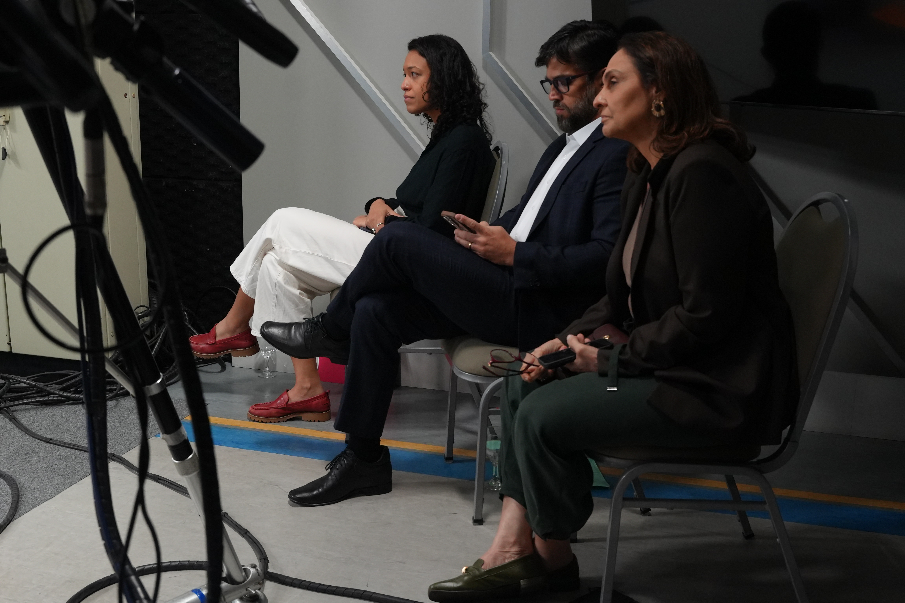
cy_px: 302
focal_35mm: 41
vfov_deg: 32.6
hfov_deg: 47.4
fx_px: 1031
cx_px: 452
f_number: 4.5
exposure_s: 1/125
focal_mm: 27.4
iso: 2000
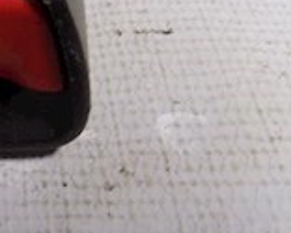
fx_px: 793
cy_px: 127
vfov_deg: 16.7
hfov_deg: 16.0
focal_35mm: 92
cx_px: -298
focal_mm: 4
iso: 220
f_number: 3.1
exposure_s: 1/30
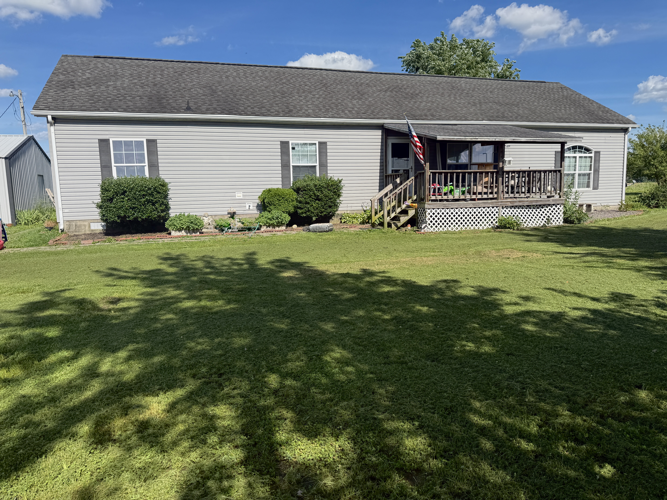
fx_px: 462
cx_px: 334
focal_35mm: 24
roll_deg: +3.0
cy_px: 250
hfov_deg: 71.6
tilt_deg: -4.9
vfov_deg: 56.8
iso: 80
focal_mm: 6.76
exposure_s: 1/3425
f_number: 1.78
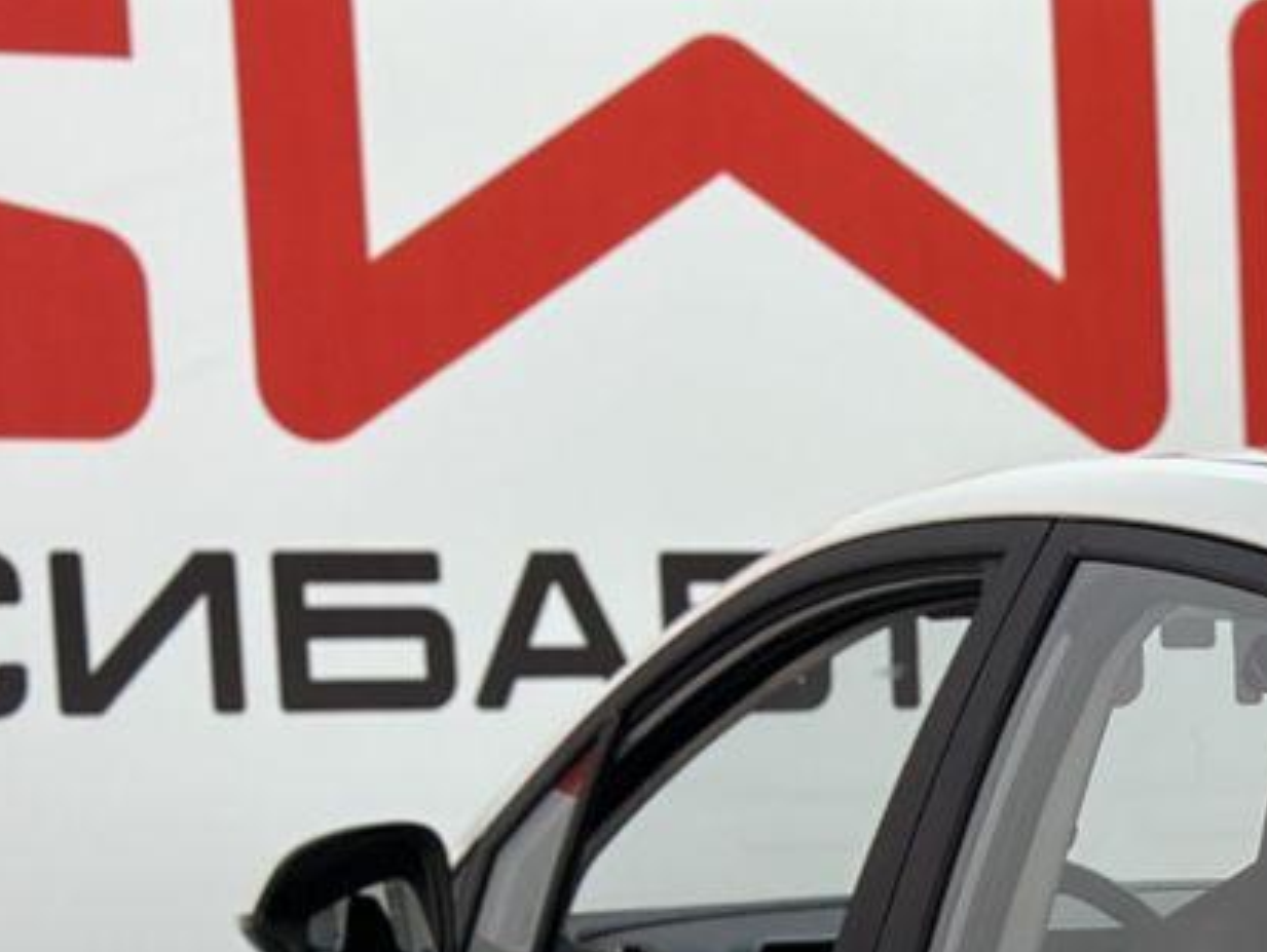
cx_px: 2102
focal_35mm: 168
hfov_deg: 11.1
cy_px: 1658
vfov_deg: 8.5
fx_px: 6154
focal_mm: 6.86
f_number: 1.78
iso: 64
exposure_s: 1/113
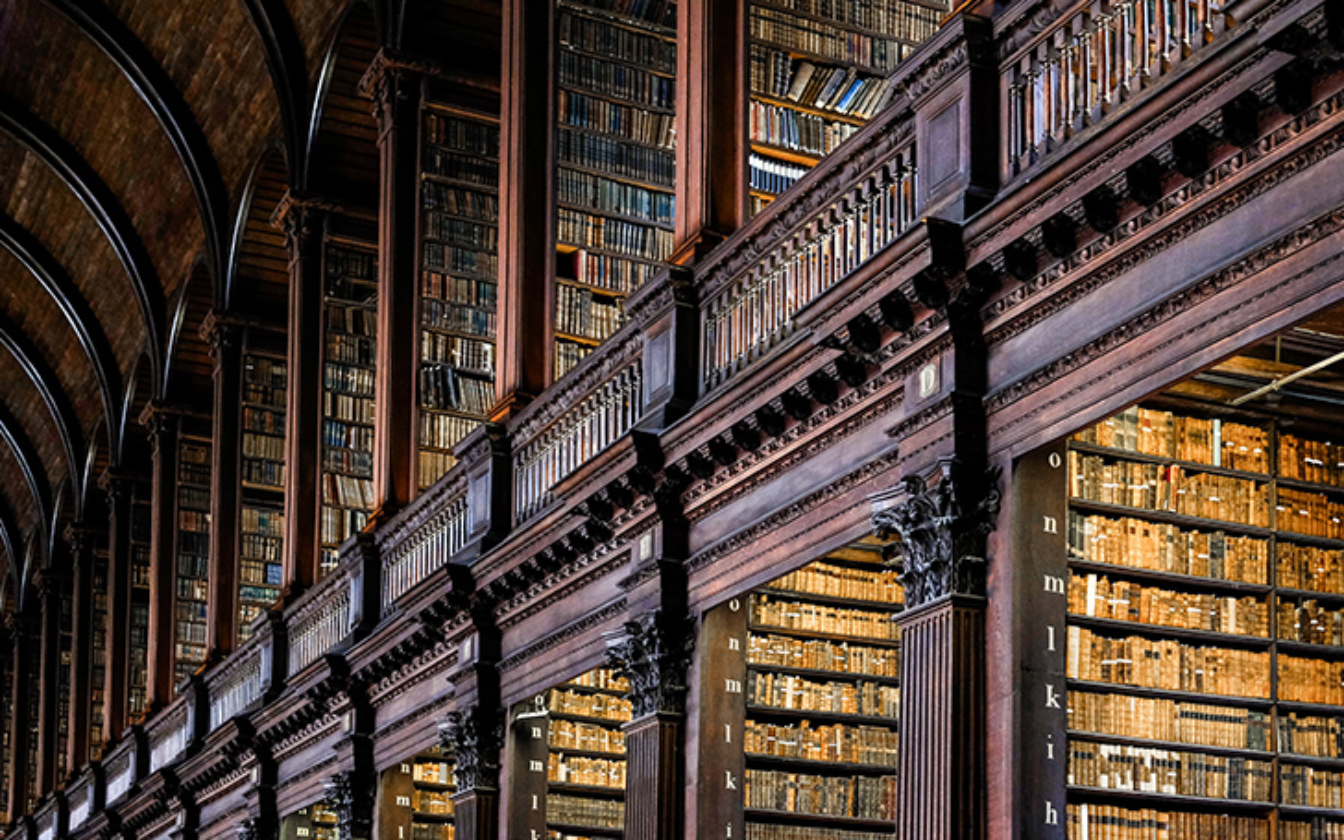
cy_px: 434
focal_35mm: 55
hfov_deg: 36.9
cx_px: 682
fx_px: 2015
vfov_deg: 23.6
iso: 1600
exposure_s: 1/60
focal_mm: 35
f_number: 2
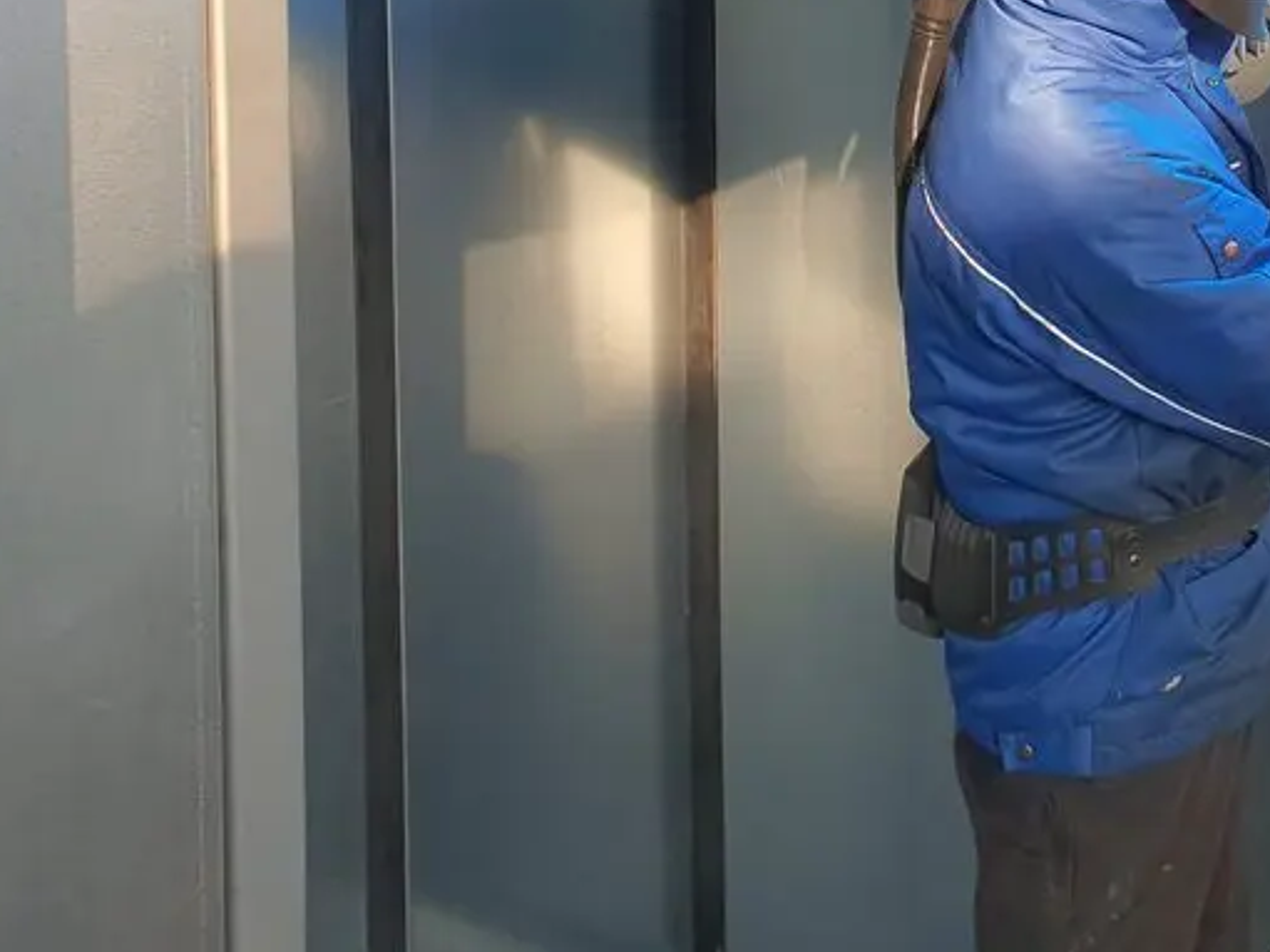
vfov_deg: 24.9
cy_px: -1
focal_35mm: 56
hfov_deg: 32.6
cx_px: 1141
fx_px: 2054
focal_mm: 4.3
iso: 50
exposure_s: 1/100
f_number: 2.4
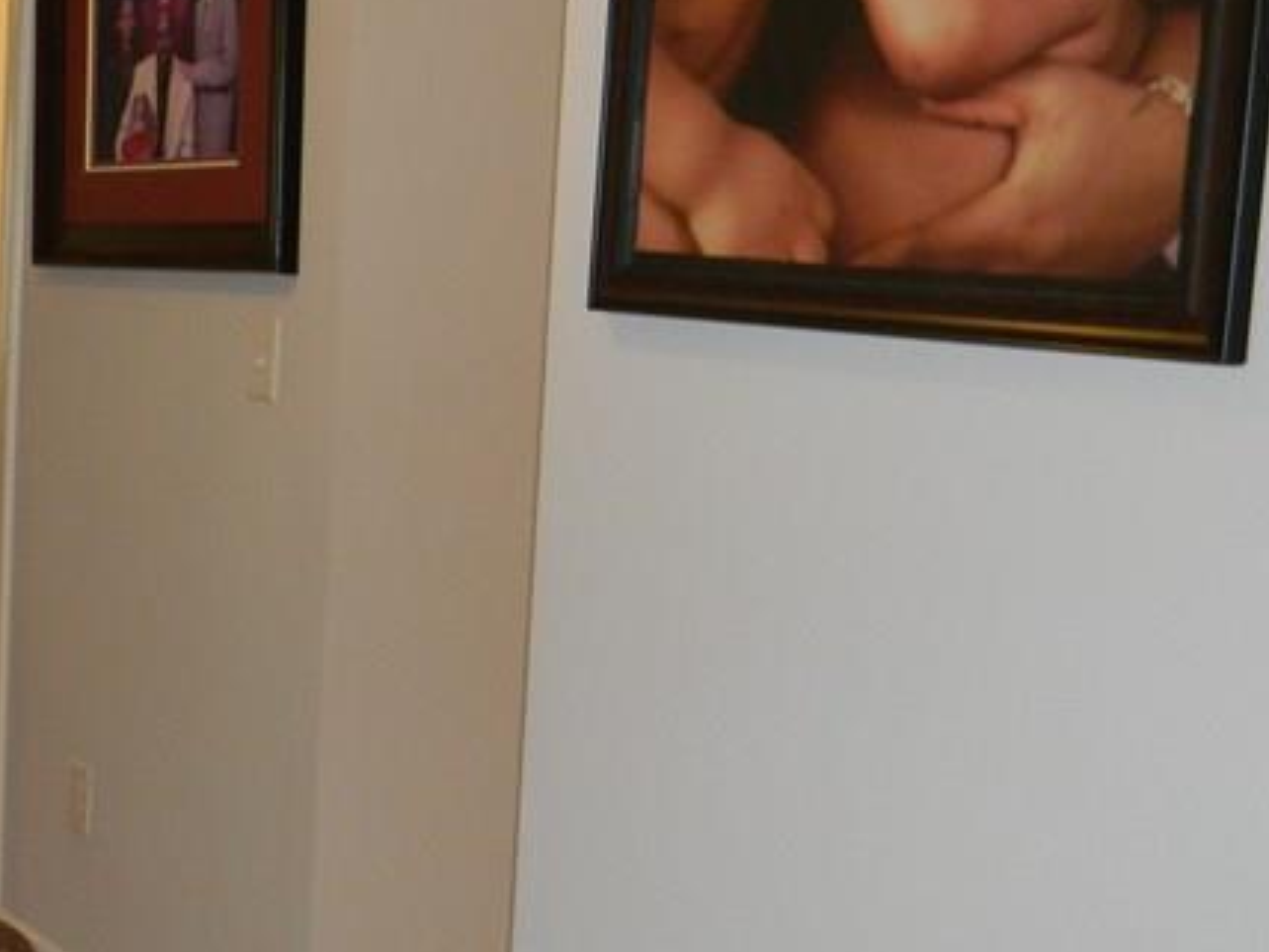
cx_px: -104
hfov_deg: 26.8
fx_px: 2456
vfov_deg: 21.9
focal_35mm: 67
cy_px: 501
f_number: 3.5
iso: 200
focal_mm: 5
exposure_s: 1/26
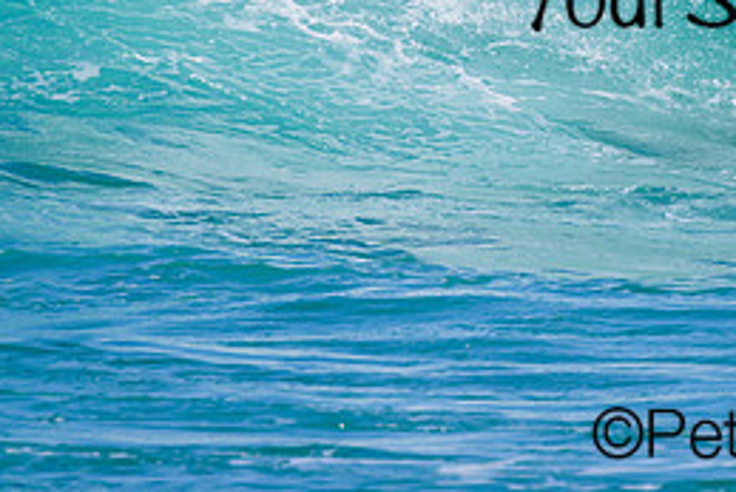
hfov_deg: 1.2
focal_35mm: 1791
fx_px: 36635
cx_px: 813
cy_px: -38
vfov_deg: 0.8
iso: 640
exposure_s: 1/2000
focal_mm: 800
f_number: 11
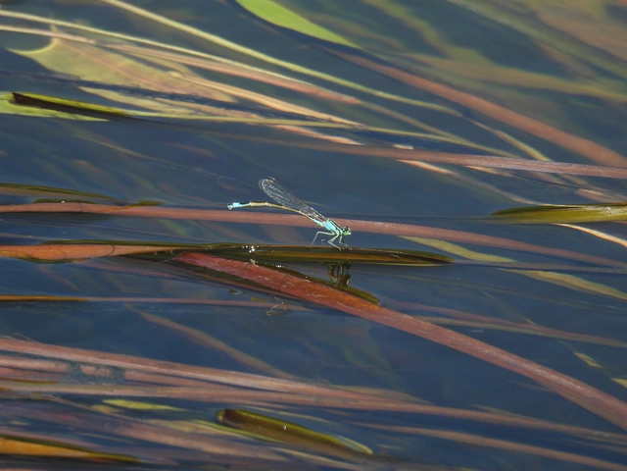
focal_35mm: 800
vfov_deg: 1.9
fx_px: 14490
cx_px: 314
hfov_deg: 2.5
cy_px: 236
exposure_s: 1/400
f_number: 5.6
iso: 100
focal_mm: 143
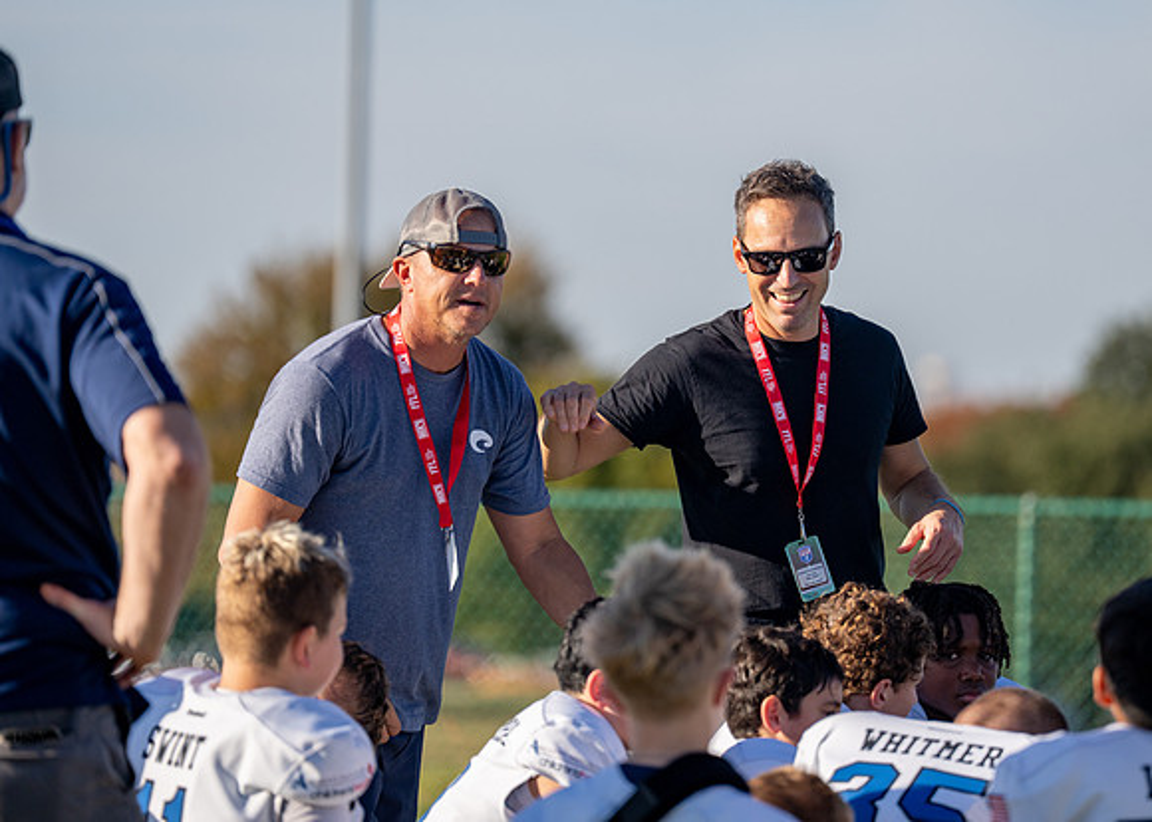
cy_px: 350
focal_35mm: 243
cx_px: 712
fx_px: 7956
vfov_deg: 5.9
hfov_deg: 8.3
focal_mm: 200
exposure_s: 1/3200
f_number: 2.8
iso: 160
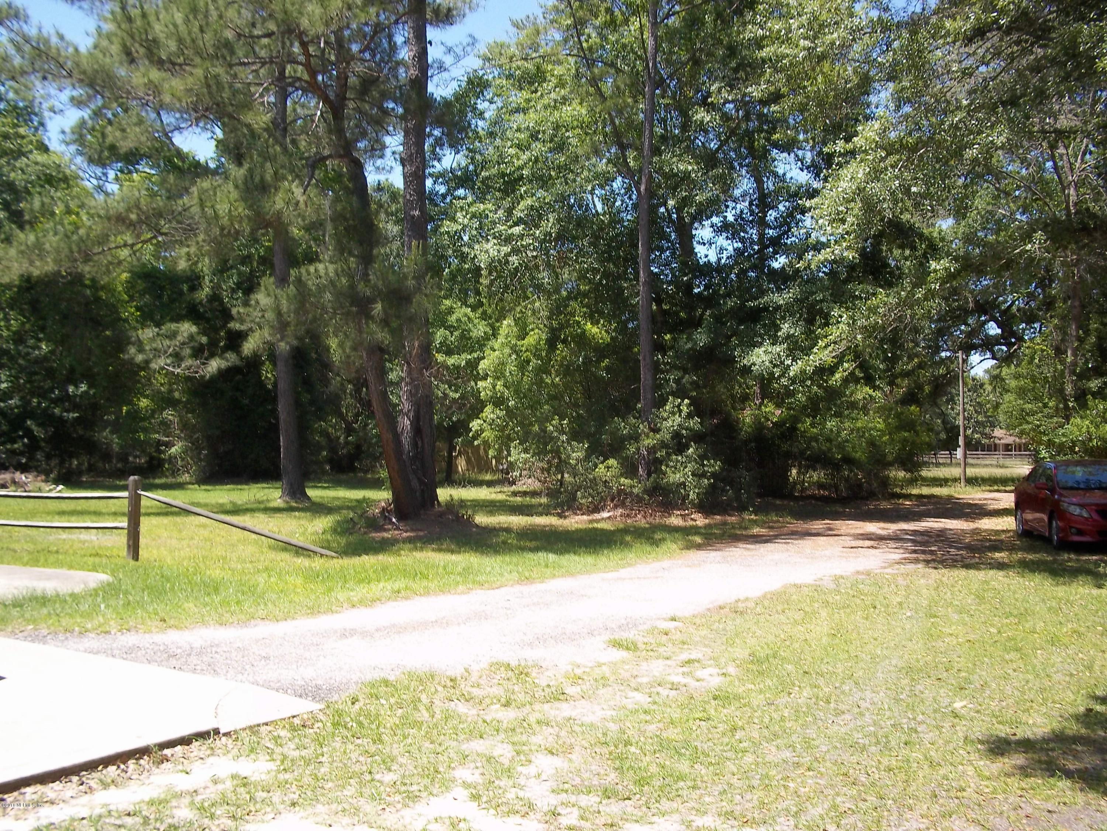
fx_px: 1151
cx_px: 554
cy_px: 416
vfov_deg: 39.7
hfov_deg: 51.4
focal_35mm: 36
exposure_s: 1/80
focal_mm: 6.5
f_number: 8
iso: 80
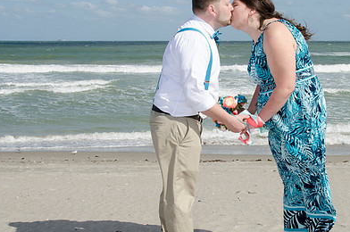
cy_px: 111
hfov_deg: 33.2
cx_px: 230
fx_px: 582
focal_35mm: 60
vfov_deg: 22.5
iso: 100
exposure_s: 1/250
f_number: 10
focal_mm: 26
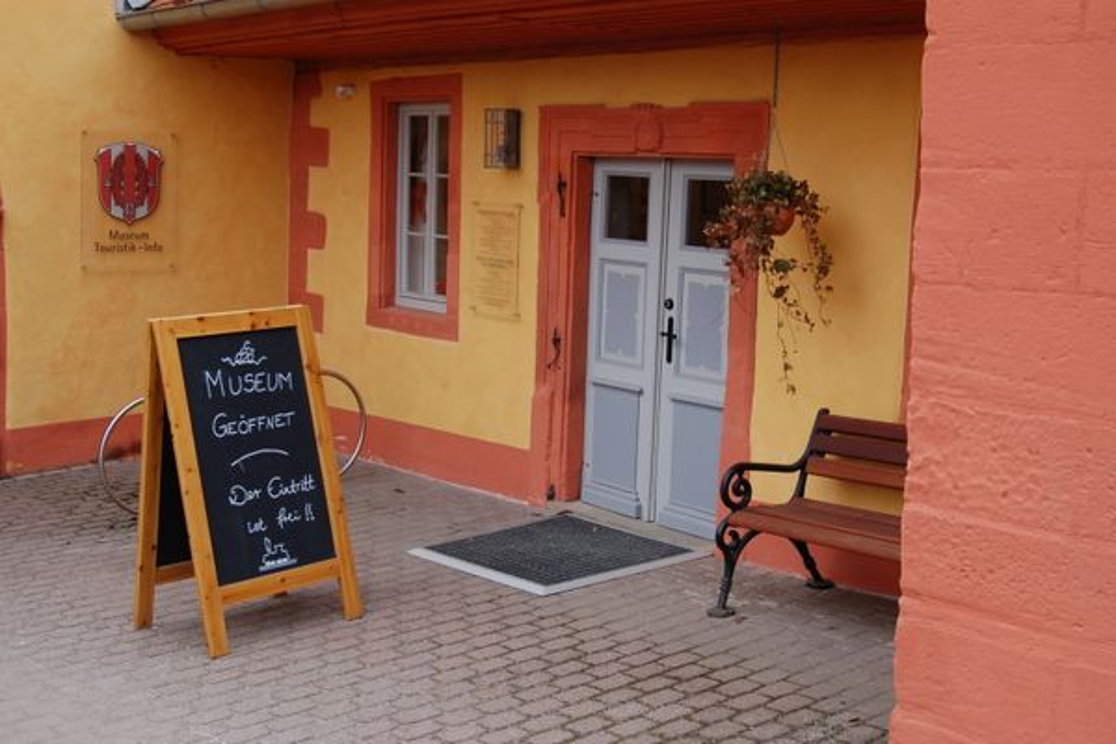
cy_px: 372
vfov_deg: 28.9
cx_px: 558
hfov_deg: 42.3
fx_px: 1441
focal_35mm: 46
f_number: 8
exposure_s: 1/100
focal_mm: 31
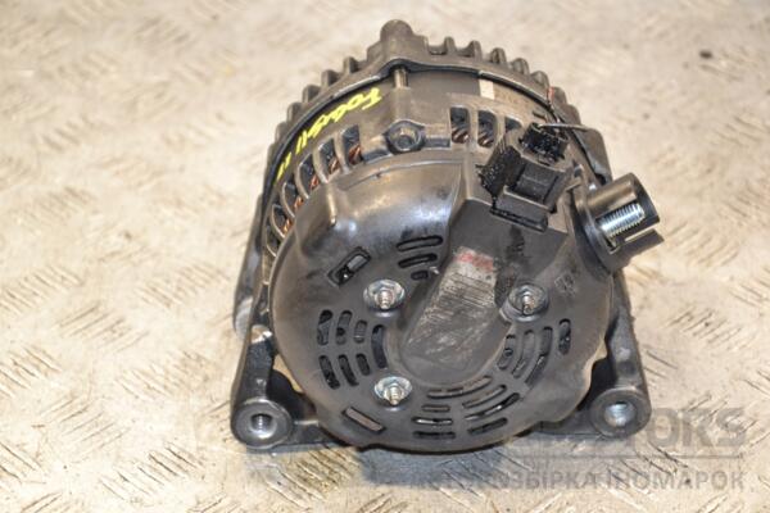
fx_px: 2406
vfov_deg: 12.2
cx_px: 385
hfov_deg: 18.2
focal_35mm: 112
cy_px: 256
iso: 800
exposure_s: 1/60
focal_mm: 75
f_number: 5.3
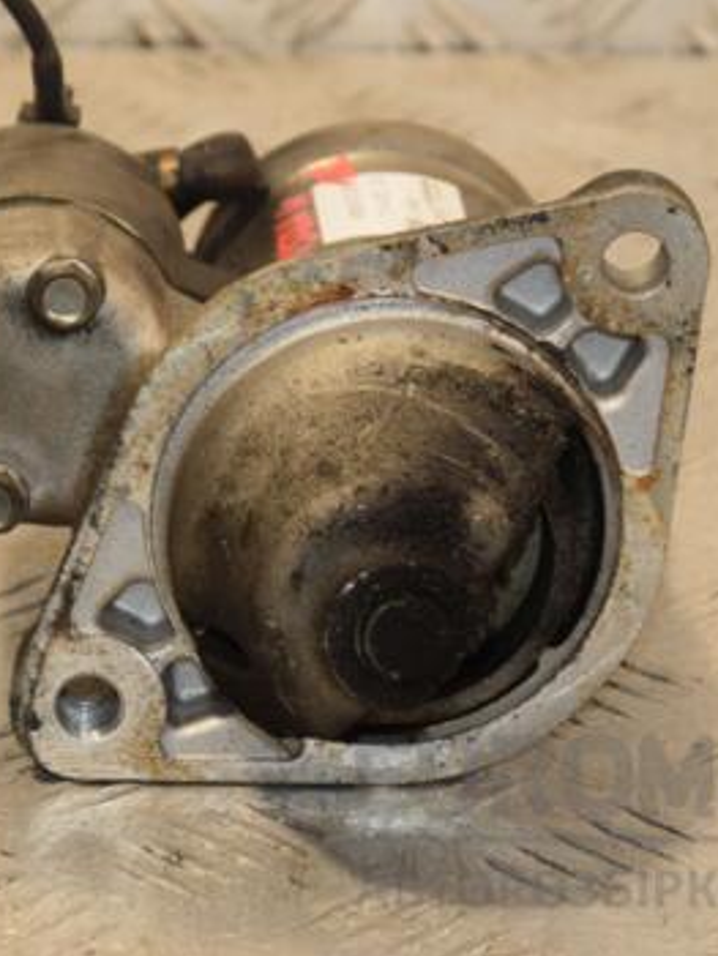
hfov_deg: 6.1
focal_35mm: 242
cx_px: 303
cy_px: 412
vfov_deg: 8.2
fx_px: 6685
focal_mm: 98
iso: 800
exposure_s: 1/100
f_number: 8
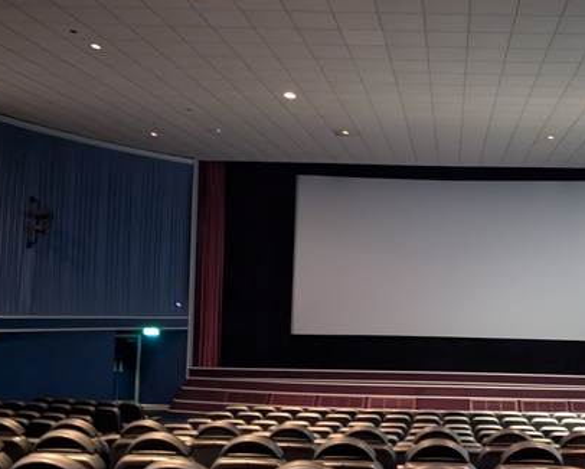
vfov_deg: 39.9
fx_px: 641
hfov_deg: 47.2
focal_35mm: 37
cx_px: 441
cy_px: 290
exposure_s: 1/2.56
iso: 2532
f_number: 1.68
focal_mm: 6.9
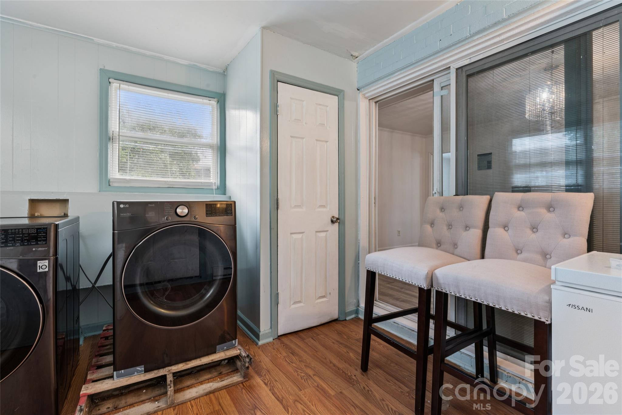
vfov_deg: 72.0
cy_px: 208
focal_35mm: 16
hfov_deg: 95.0
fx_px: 285
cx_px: 311
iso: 100
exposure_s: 2
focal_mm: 16.5
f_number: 13
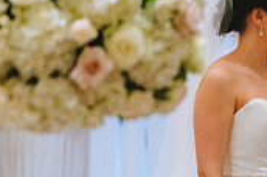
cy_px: 131
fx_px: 5004
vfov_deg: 2.0
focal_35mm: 676
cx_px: 310
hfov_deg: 3.1
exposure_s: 1/320
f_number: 2.8
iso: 1600
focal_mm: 200
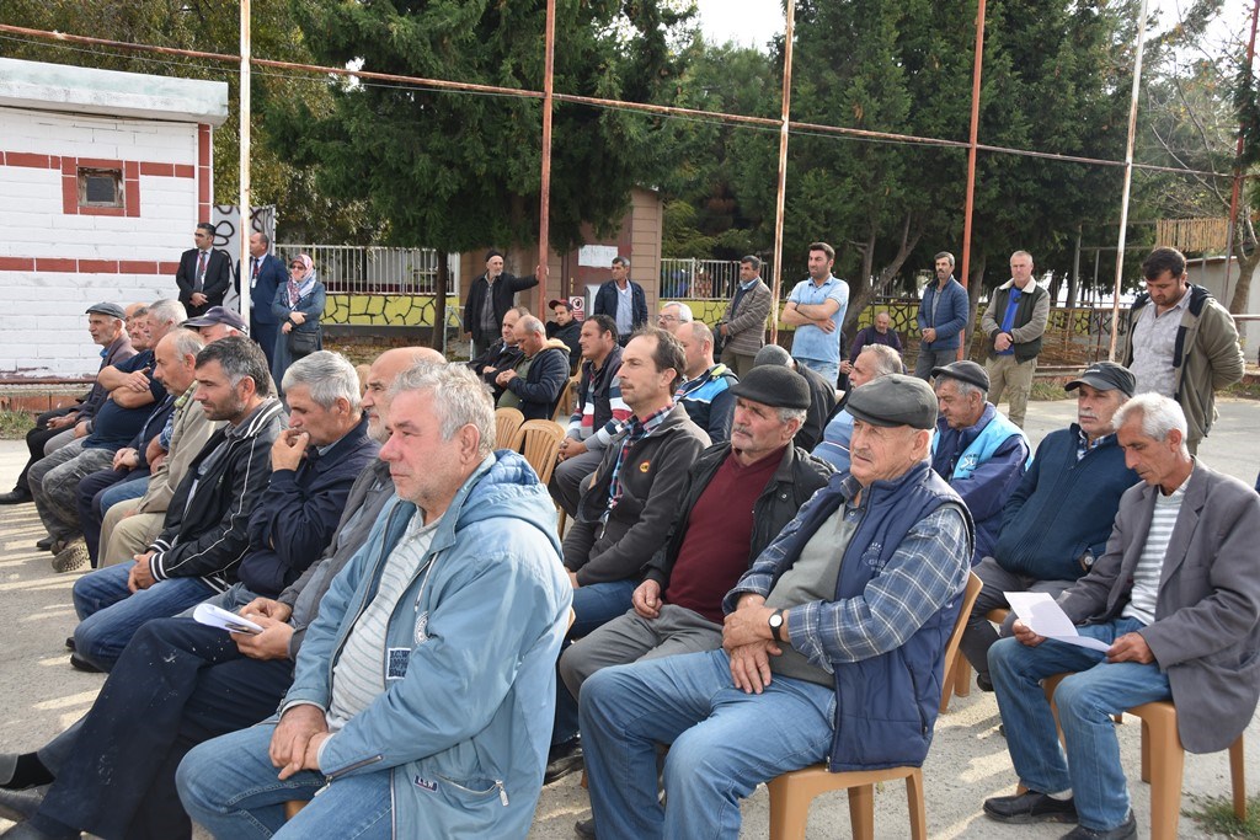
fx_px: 1155
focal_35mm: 33
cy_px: 420
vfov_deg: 40.0
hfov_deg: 57.2
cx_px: 630
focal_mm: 22
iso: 100
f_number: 6.3
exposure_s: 1/160
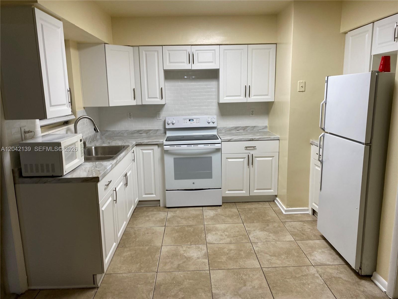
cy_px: 150
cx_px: 199
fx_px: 299
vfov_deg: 53.1
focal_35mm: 26
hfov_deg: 67.3
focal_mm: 4.25
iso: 64
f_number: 1.8
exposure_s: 1/60
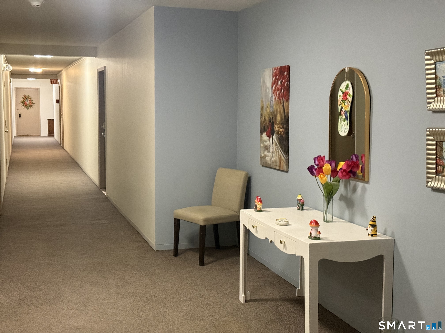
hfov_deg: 39.7
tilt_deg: -4.9
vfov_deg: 30.3
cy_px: 166
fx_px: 617
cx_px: 222
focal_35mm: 48
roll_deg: -0.3
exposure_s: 1/40
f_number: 1.78
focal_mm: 6.76
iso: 500
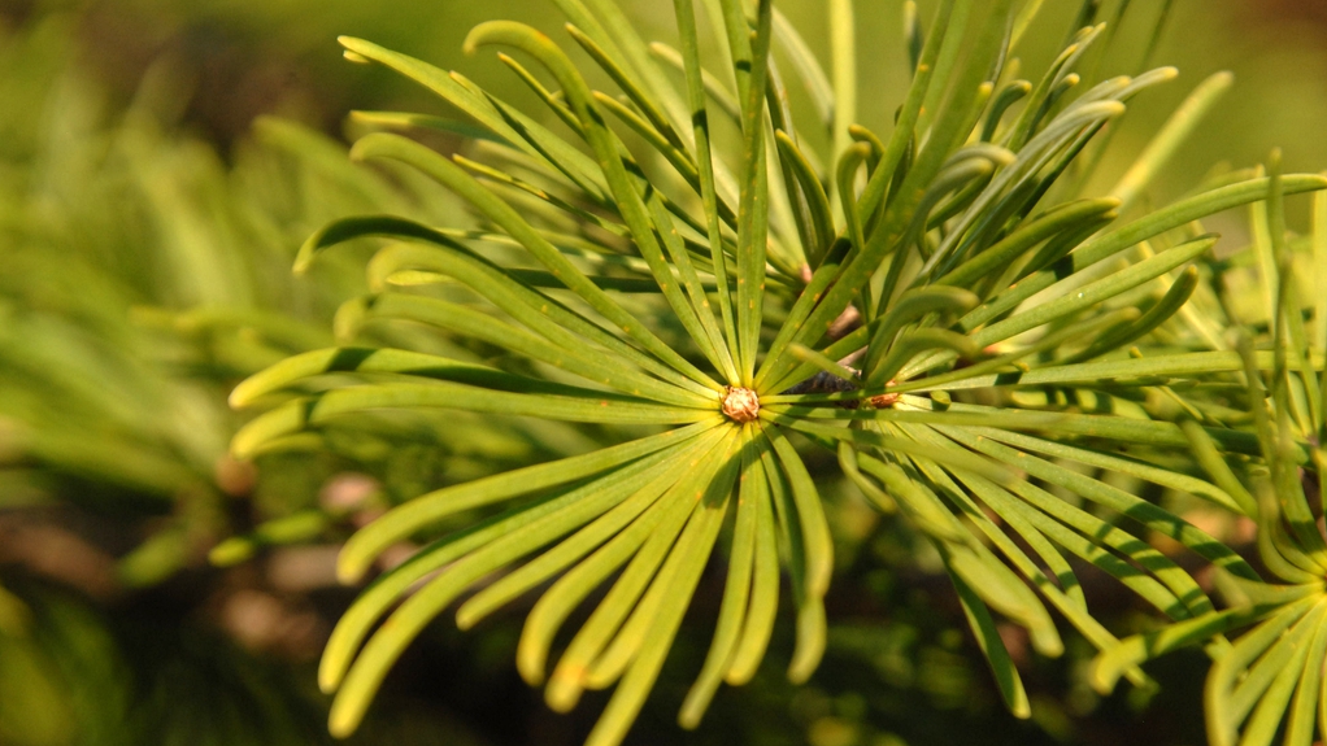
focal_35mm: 268
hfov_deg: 8.0
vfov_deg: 4.5
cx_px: 664
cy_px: 364
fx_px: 9431
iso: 400
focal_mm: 170
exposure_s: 1/250
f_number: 8
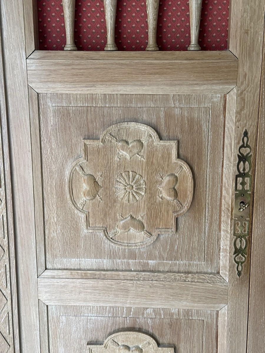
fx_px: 490
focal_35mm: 48
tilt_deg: -13.9
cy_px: 176
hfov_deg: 30.3
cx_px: 132
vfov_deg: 39.7
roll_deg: -0.7
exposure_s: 1/60
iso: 160
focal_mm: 6.86
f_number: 1.78
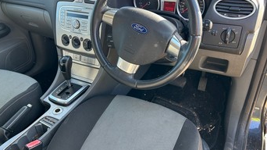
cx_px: 131
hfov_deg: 66.1
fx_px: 205
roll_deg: +5.2
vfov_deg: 40.0
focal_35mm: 29
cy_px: 63
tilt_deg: -30.5
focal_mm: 5.7
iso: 64
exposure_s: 1/121
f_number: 1.5
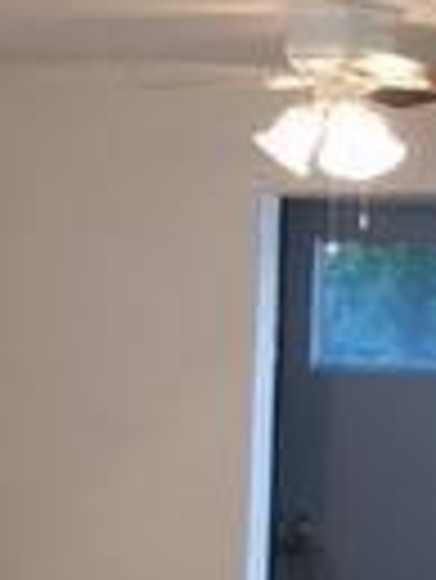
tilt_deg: -6.4
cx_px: 72
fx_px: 2414
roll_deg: -2.7
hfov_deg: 10.3
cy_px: 593
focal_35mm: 144
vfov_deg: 13.5
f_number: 2.2
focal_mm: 4.15
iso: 32
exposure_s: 1/30
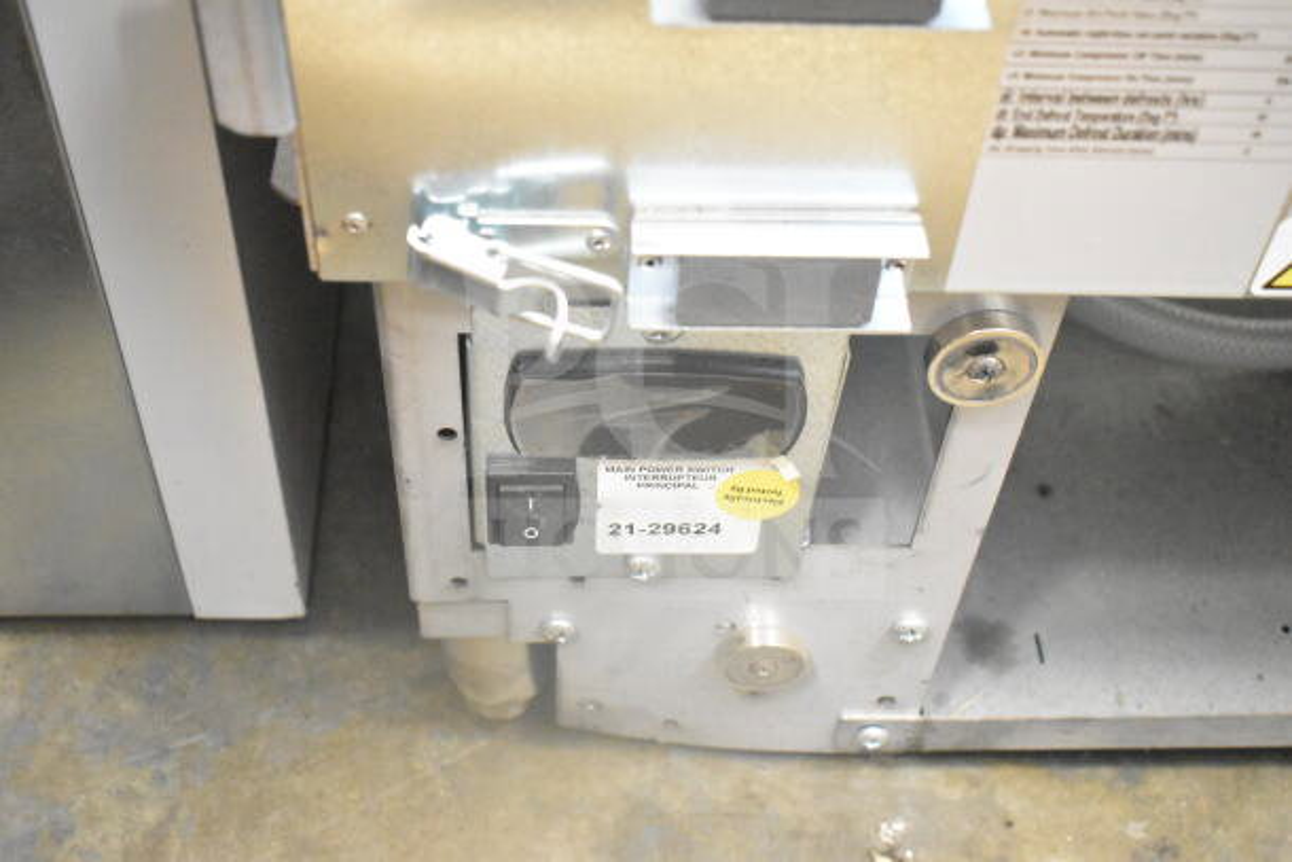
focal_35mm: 45
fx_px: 1615
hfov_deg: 43.6
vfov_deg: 29.9
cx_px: 646
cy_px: 431
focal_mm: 30
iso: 12800
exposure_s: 1/50
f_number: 4.2
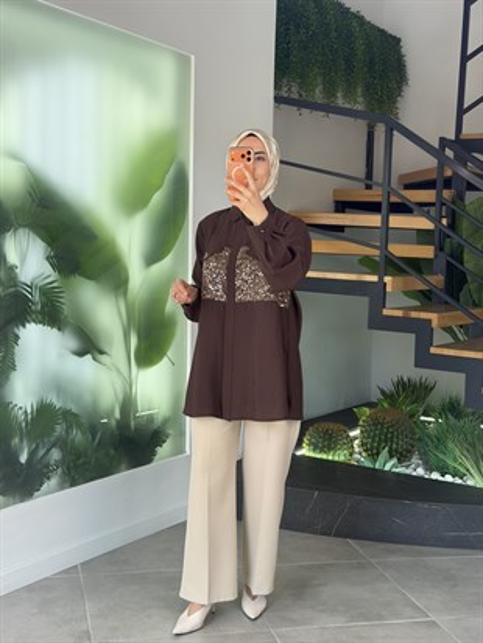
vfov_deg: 39.6
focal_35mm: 48
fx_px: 893
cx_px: 242
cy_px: 322
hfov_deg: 30.3
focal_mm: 6.76
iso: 50
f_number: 1.78
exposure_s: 1/195
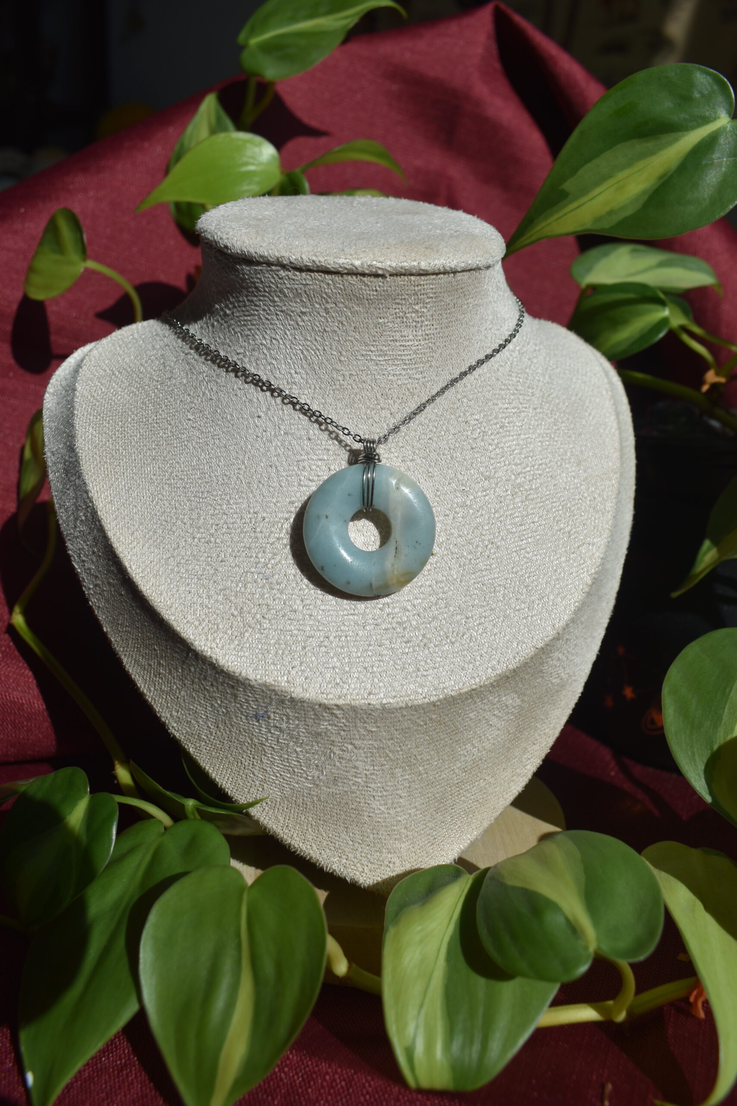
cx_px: 368
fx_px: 921
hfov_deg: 43.6
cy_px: 553
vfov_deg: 61.9
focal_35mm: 30
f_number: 8
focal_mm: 20
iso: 100
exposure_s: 1/500
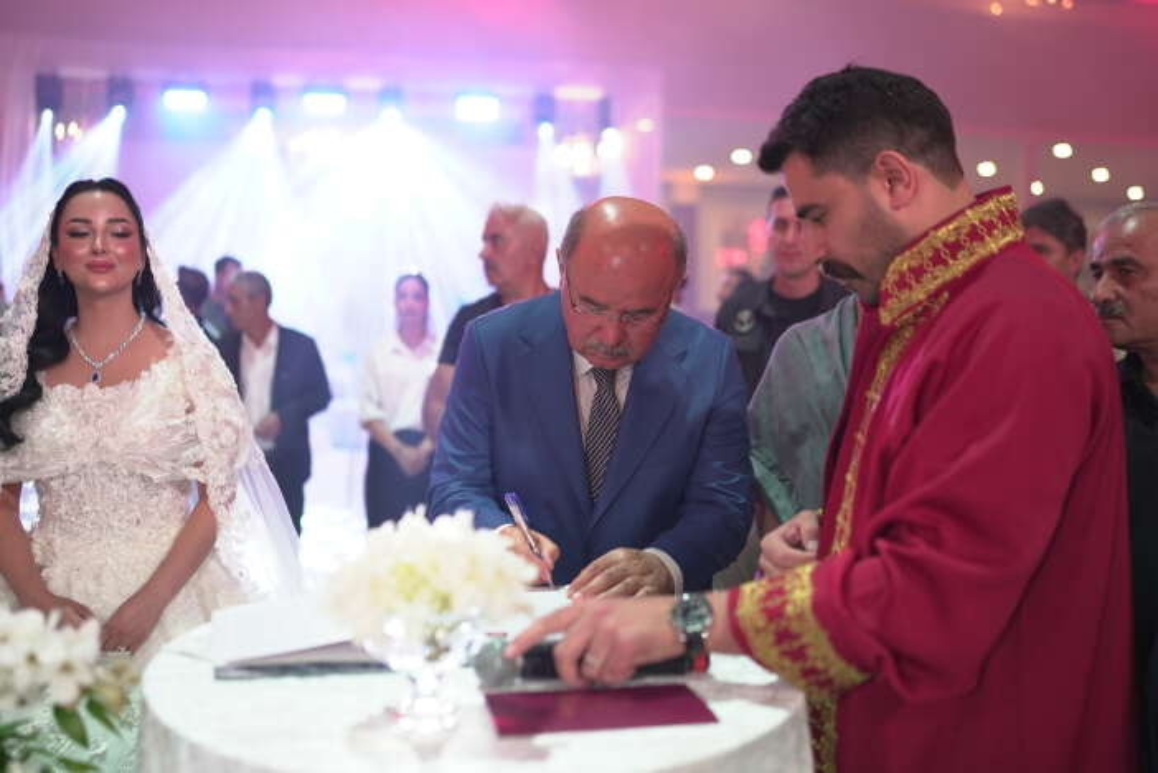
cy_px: 386
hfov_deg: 54.4
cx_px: 579
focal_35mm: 35
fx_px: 1126
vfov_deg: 37.9
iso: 500
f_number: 1.6
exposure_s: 1/200
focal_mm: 35
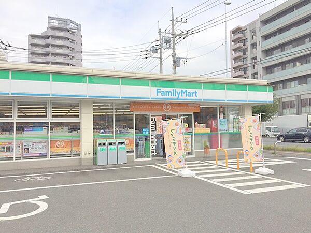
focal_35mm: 29
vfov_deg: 48.2
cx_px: 156
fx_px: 261
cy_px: 116
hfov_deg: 61.7
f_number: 2.2
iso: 25
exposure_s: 1/2137
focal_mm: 4.15
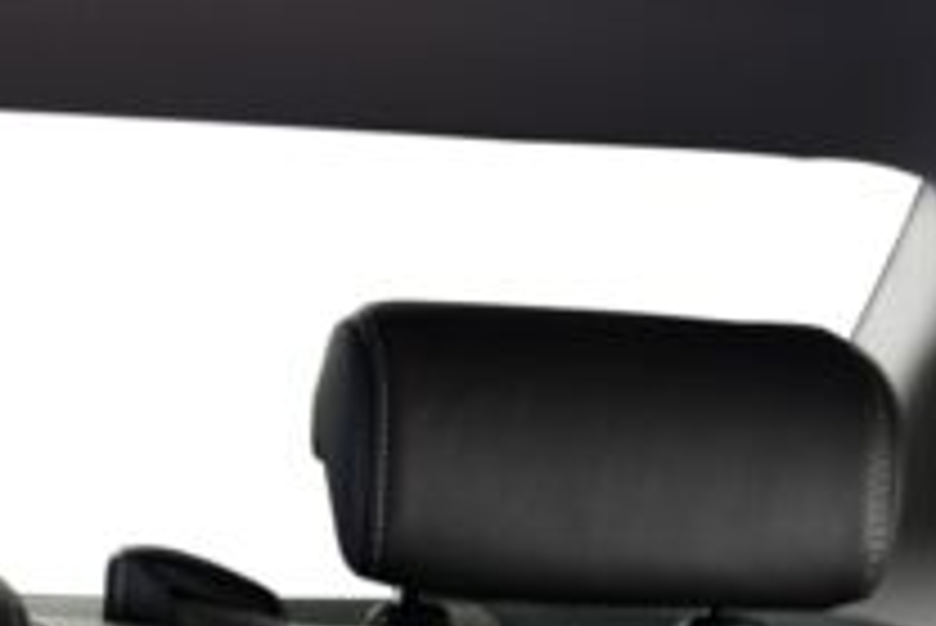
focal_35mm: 118
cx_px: -292
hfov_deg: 16.4
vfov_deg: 10.2
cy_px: 1452
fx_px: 3070
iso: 200
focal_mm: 24
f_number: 7.1
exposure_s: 1/160
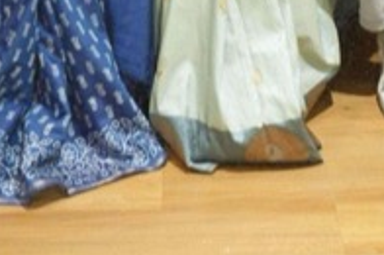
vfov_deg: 12.5
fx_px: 1044
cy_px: -224
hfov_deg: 20.8
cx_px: 214
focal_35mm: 98
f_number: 3.5
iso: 3200
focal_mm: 24
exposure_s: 1/100
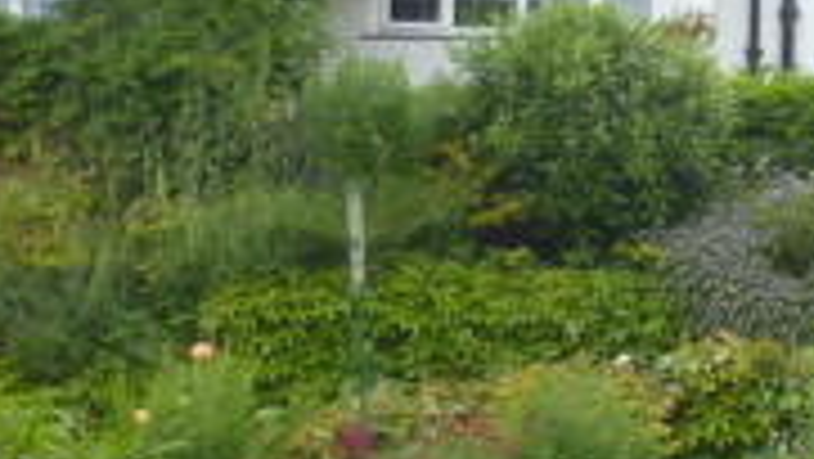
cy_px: -11
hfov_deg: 19.5
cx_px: 897
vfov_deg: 11.4
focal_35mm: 105
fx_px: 2267
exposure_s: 1/250
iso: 100
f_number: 3.6
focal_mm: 5.4
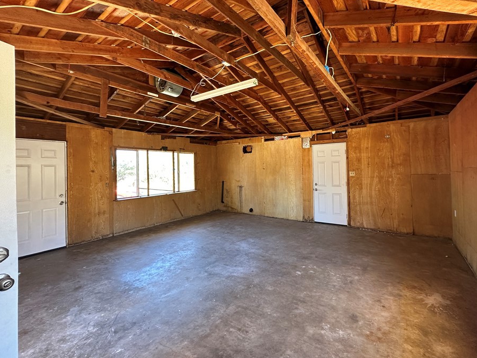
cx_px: 254
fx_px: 220
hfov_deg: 94.4
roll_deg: +1.3
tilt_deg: +0.1
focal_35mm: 16
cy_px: 166
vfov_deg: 78.0
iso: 200
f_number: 2.2
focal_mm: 2.22
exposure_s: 1/99
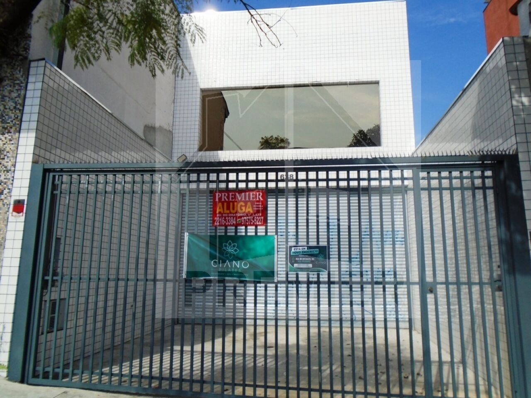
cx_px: 266
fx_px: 399
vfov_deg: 53.1
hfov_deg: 67.3
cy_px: 199
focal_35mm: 26
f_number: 8
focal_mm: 4.6
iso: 100
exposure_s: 1/200
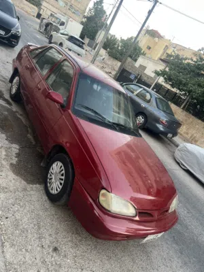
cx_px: 102
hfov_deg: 53.1
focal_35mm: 26
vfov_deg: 67.3
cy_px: 136
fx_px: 204
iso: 125
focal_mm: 5.7
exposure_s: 1/121
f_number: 1.5
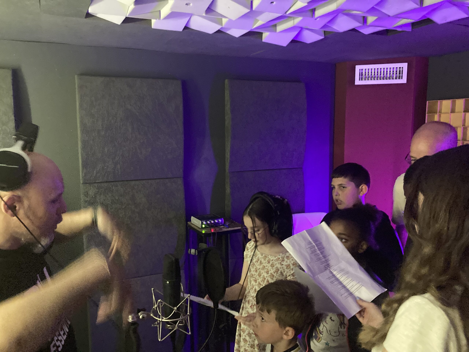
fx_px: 379
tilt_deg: -9.7
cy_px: 176
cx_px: 234
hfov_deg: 63.4
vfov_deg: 49.7
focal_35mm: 28
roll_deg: +0.1
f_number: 1.8
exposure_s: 1/17
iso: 1250
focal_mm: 3.99
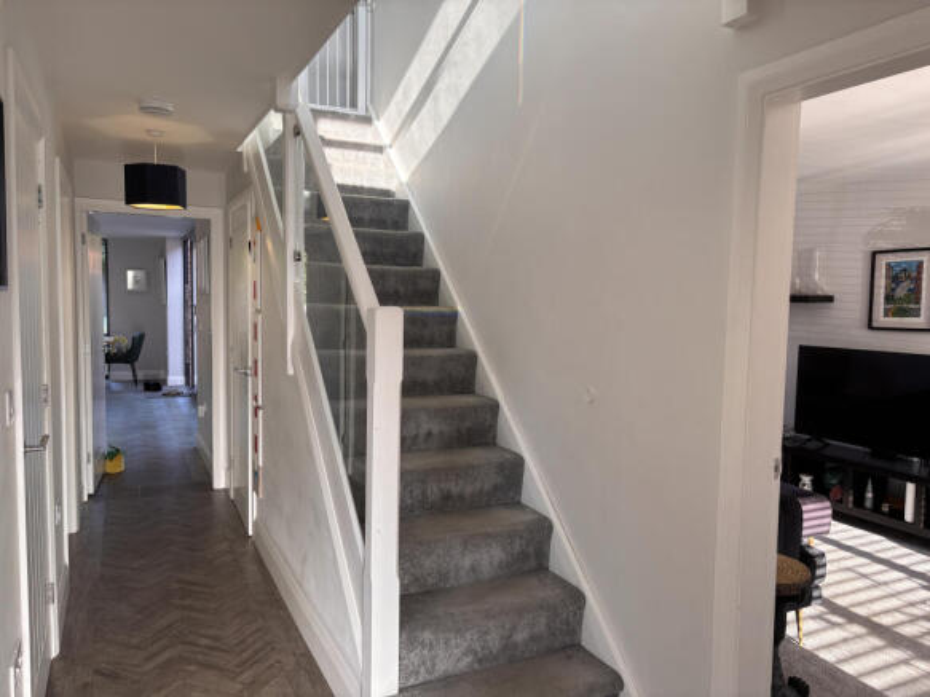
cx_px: 465
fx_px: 698
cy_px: 348
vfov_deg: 53.0
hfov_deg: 67.3
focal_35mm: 26
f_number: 1.6
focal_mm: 5.96
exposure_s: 1/136
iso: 40
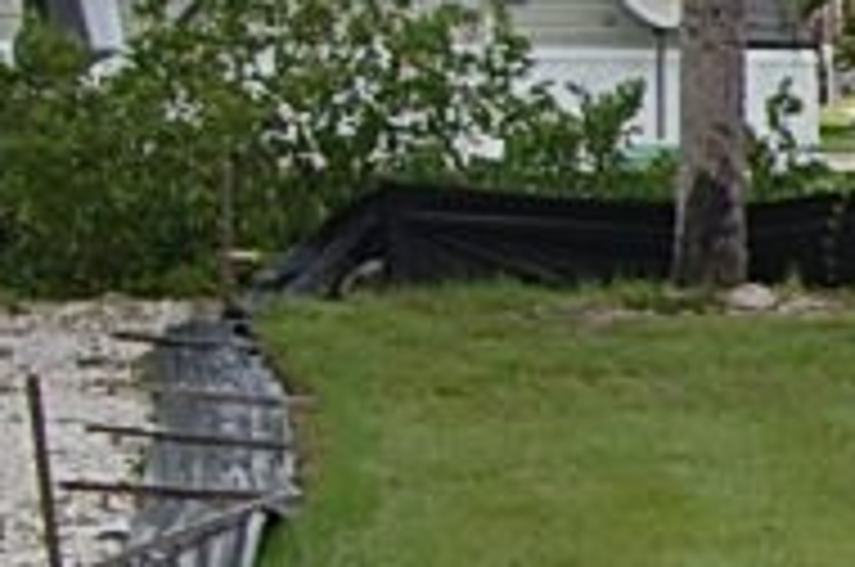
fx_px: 6757
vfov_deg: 4.8
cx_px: 2988
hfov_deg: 6.3
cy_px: 657
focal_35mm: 285
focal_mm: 24
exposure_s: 1/250
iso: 200
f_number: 8
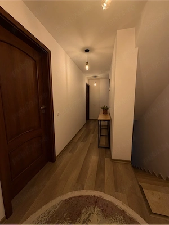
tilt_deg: -7.6
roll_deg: -0.1
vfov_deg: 102.1
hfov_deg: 85.7
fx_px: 91
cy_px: 112
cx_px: 84
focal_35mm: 14
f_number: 2.2
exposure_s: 1/100
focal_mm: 2.22
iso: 250
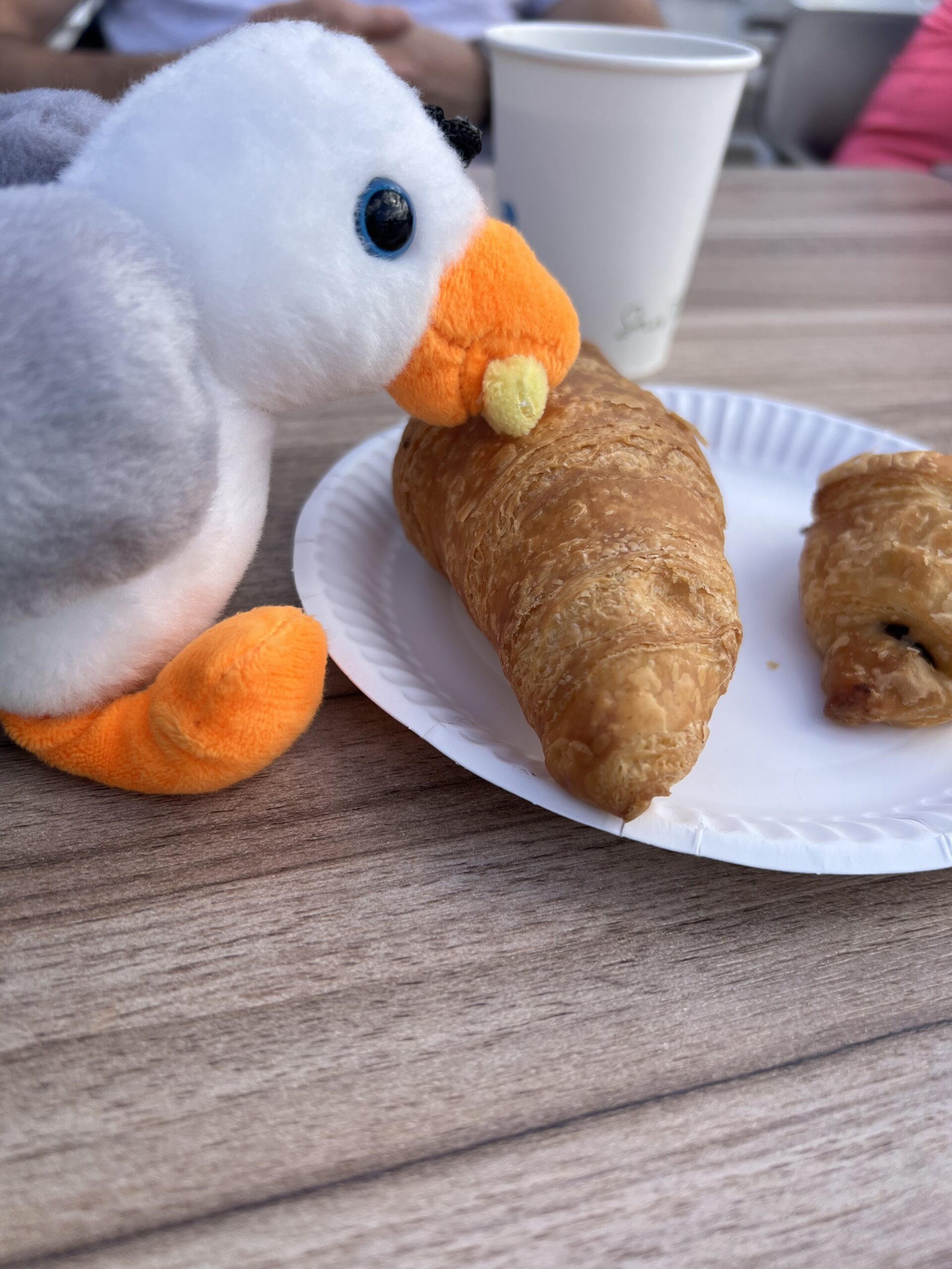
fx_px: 953
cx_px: 476
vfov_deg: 67.3
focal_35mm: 26
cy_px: 634
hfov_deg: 53.1
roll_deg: -4.2
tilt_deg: -35.8
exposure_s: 1/2915
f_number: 1.5
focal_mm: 5.7
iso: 50
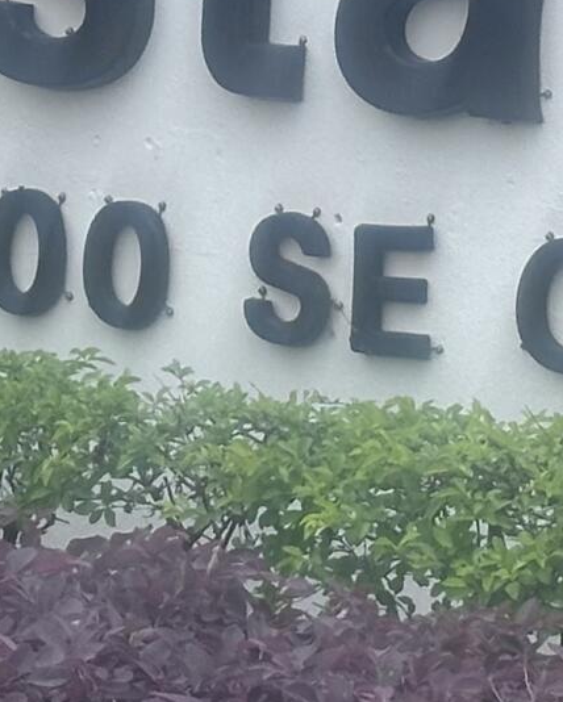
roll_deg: -2.7
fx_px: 5472
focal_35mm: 263
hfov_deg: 5.8
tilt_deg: -1.0
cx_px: 791
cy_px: 135
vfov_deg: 7.3
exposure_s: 1/458
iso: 64
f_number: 1.78
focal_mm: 6.86
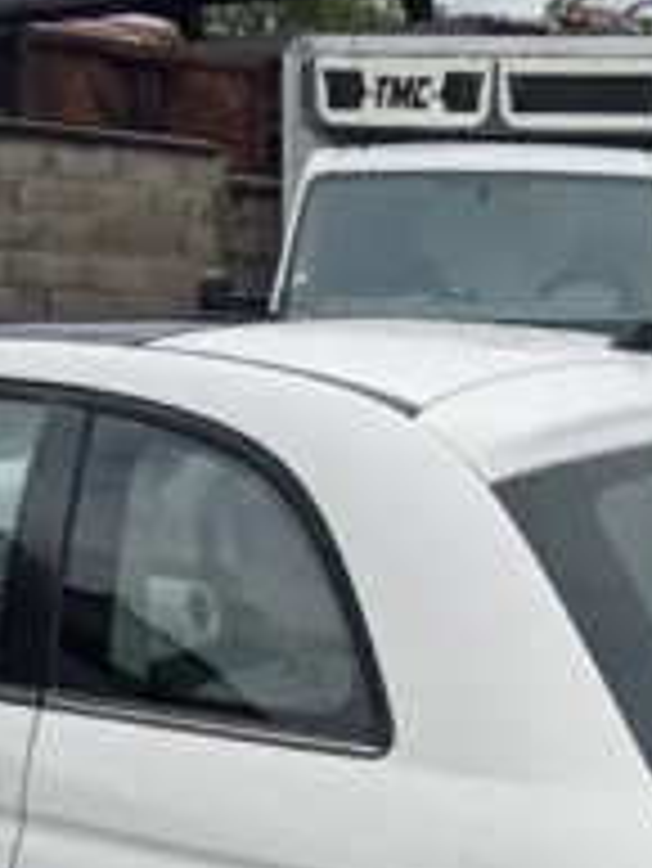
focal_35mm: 87
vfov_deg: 21.4
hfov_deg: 17.0
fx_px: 2182
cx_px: 405
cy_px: 940
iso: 100
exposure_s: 1/518
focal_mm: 3.46
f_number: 2.2
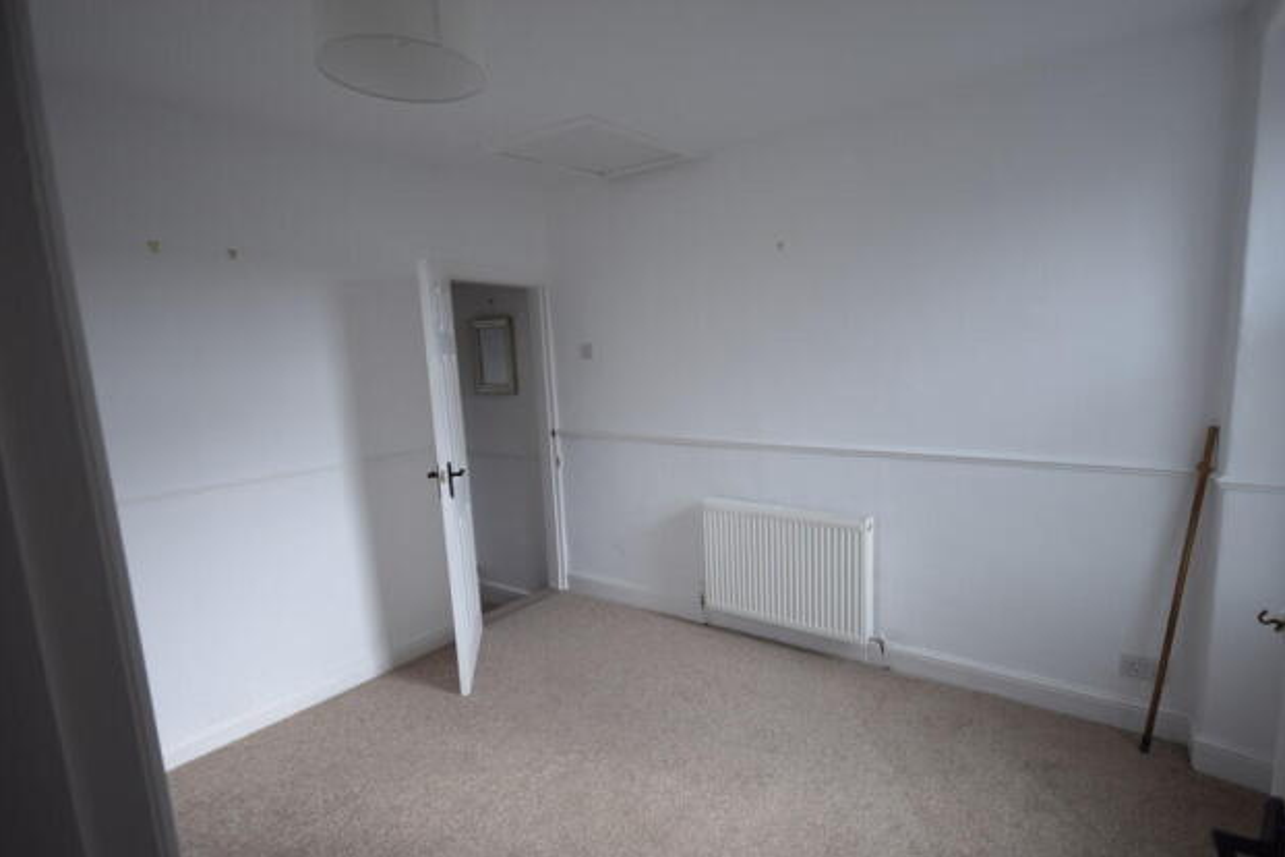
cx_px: 674
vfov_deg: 64.5
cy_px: 450
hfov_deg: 86.8
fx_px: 678
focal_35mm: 19
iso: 400
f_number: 5
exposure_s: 1/100
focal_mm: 12
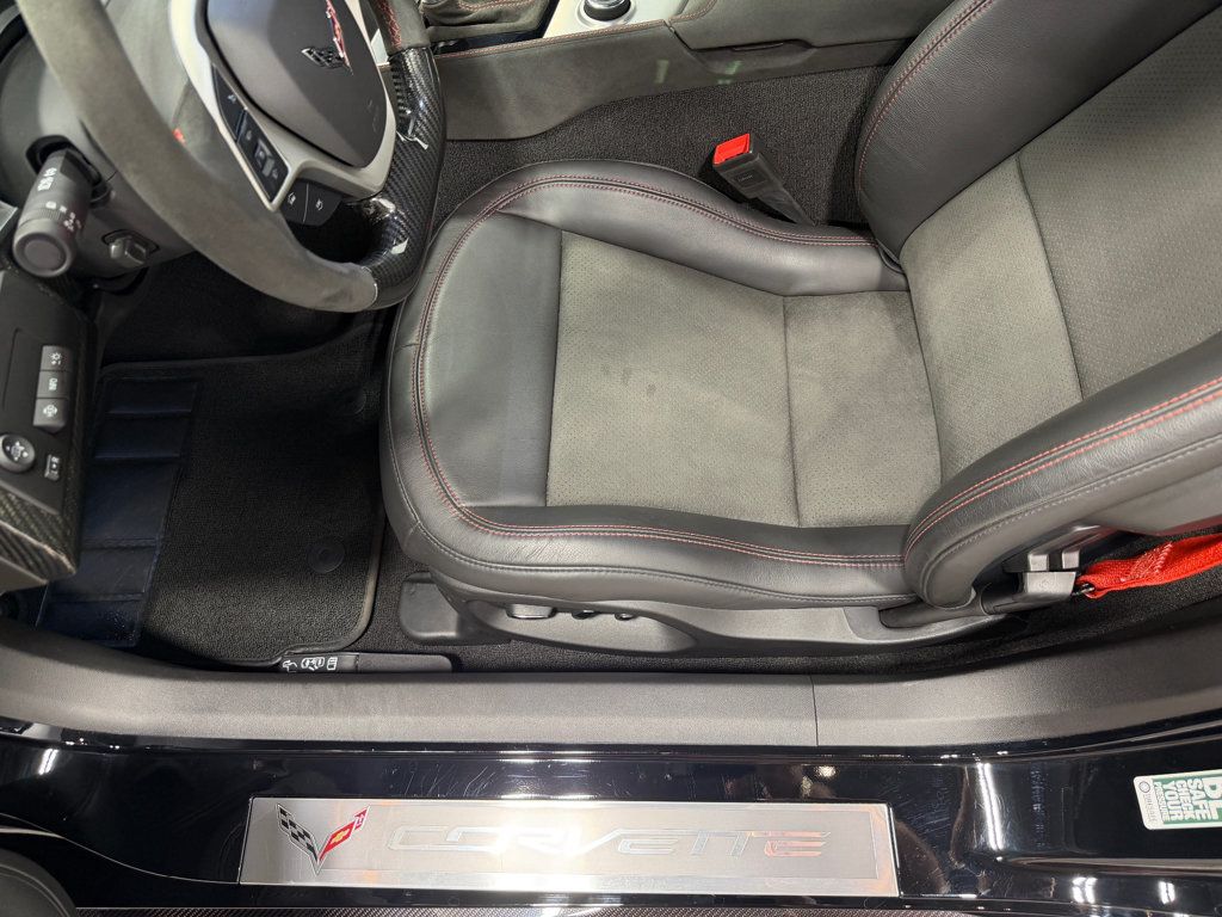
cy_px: 458
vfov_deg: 56.8
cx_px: 611
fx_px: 847
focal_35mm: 24
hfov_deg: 71.6
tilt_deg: -61.6
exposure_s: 1/60
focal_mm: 6.76
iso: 125
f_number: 1.78
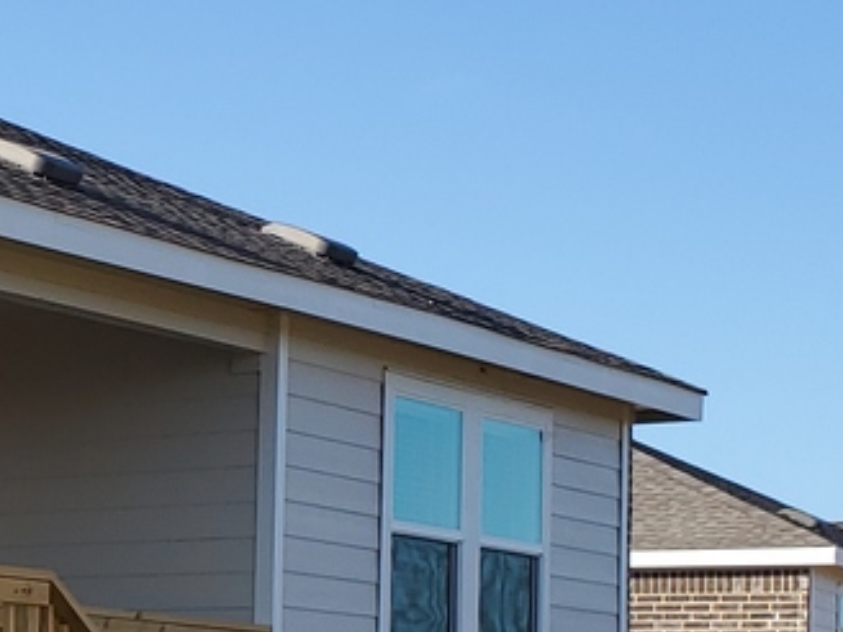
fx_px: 2776
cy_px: 663
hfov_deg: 15.7
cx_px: -465
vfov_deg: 12.8
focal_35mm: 114
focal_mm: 4.3
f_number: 2.4
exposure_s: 1/952
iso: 50
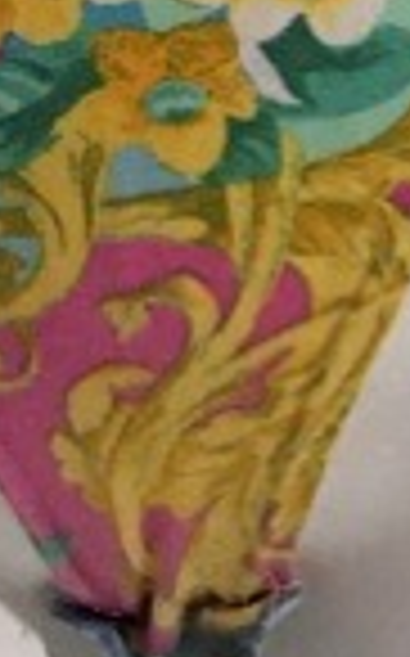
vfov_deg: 8.7
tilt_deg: -7.8
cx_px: 45
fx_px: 3762
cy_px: -1102
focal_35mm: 210
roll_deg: +0.2
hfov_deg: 6.2
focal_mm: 4.15
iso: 80
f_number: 2.2
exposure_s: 1/10
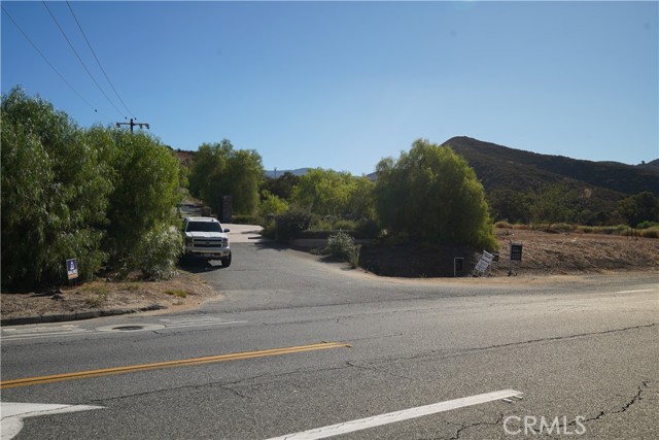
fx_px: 586
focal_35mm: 32
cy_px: 220
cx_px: 330
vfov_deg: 41.1
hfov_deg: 58.7
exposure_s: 1/100
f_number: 8
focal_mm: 32
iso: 100
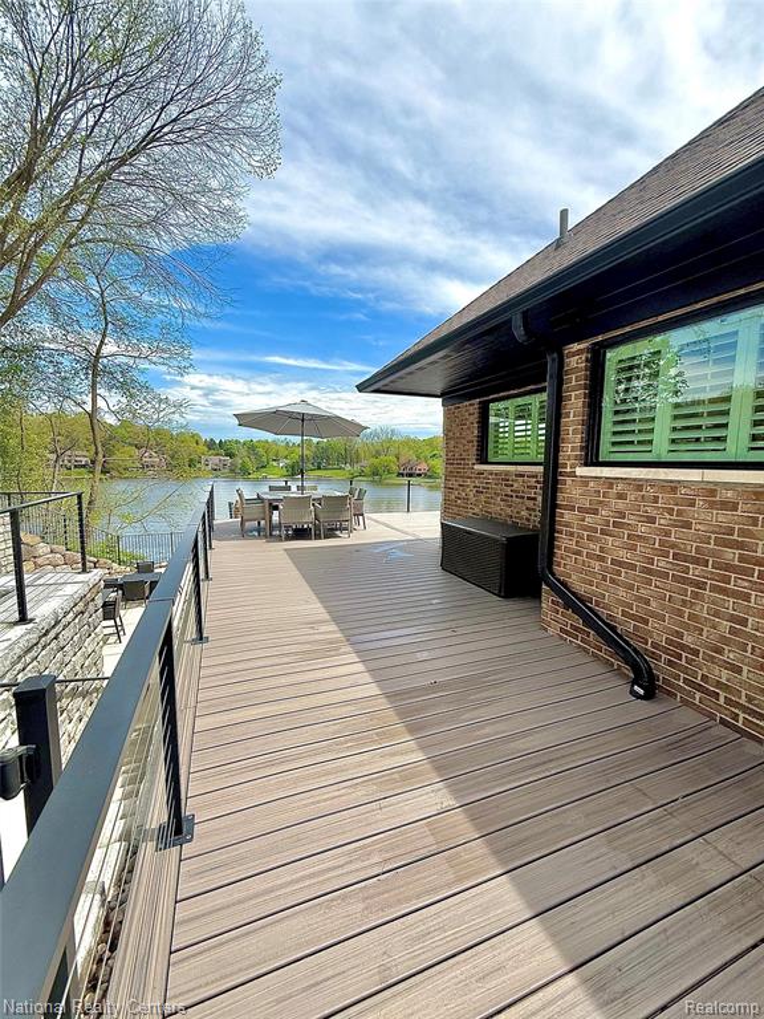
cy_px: 510
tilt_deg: -4.4
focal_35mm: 14
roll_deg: -0.5
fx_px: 412
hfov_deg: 85.7
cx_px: 382
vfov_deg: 102.1
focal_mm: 2.22
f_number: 2.2
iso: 50
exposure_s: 1/1795
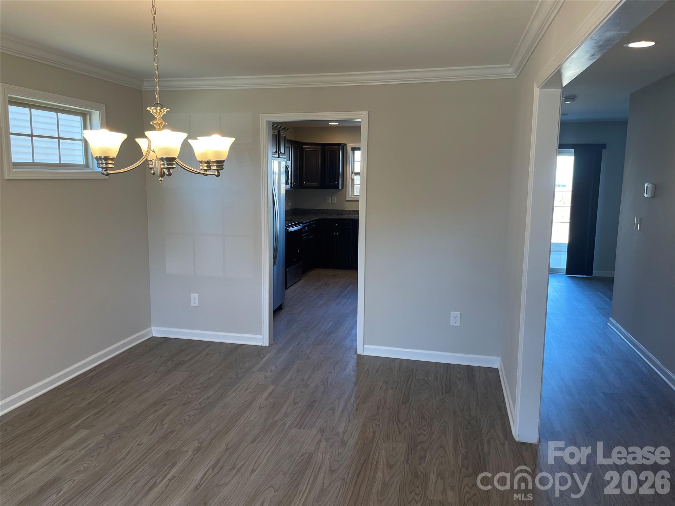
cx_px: 338
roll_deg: -0.2
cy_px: 253
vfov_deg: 53.1
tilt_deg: -7.7
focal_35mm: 26
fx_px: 507
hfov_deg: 67.3
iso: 80
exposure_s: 1/120
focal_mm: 4.2
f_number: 1.6
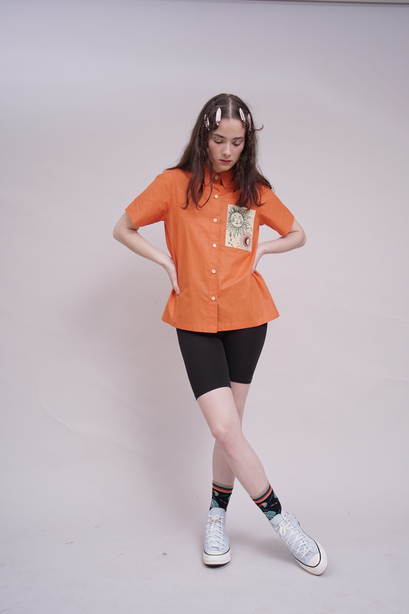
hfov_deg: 37.9
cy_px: 307
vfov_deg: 54.4
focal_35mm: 35
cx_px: 204
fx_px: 596
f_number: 6.3
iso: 400
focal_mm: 35
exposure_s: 1/100
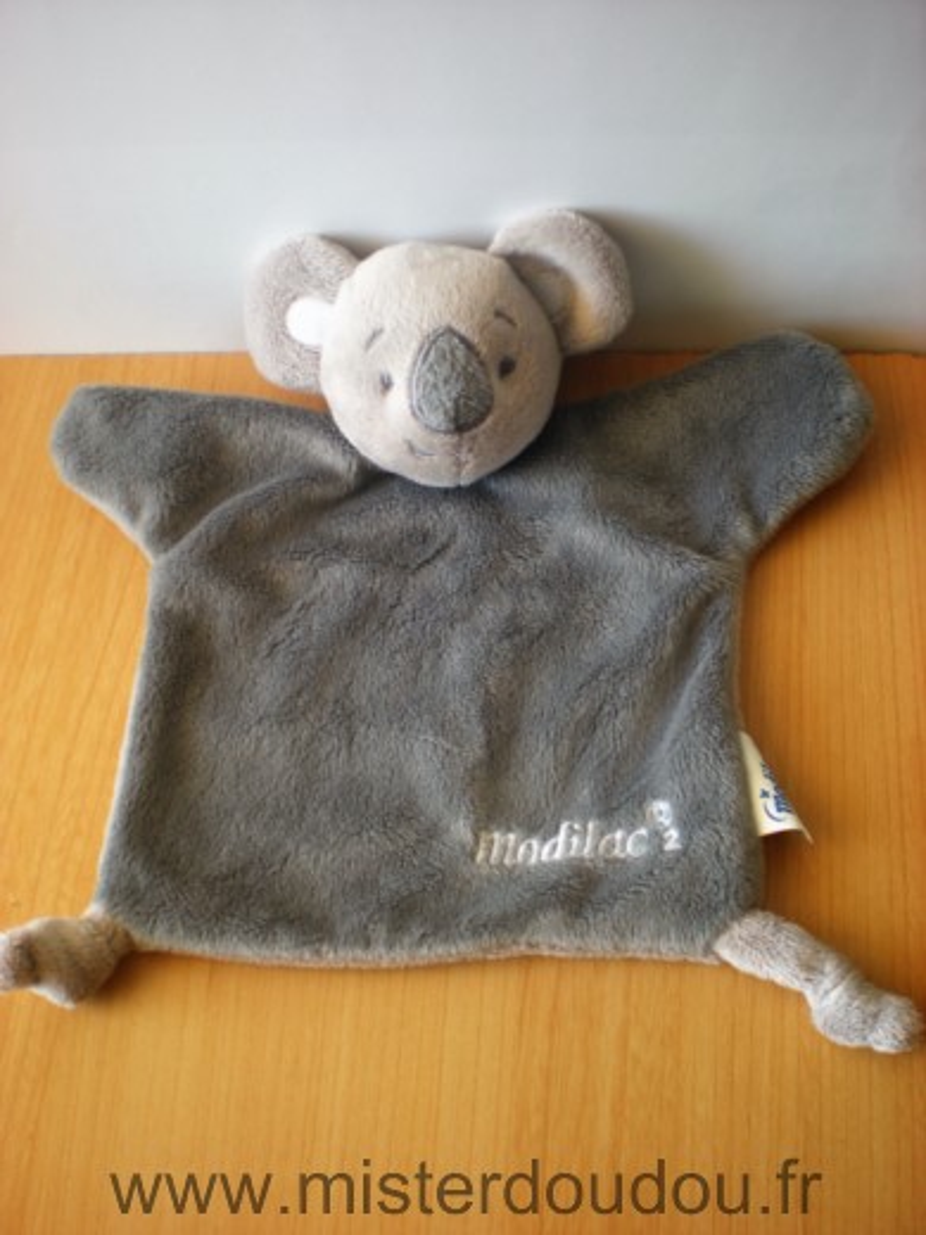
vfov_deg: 49.0
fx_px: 1355
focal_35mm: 38
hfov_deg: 37.7
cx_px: 463
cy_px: 618
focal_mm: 6.3
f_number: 3.1
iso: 64
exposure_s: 1/24
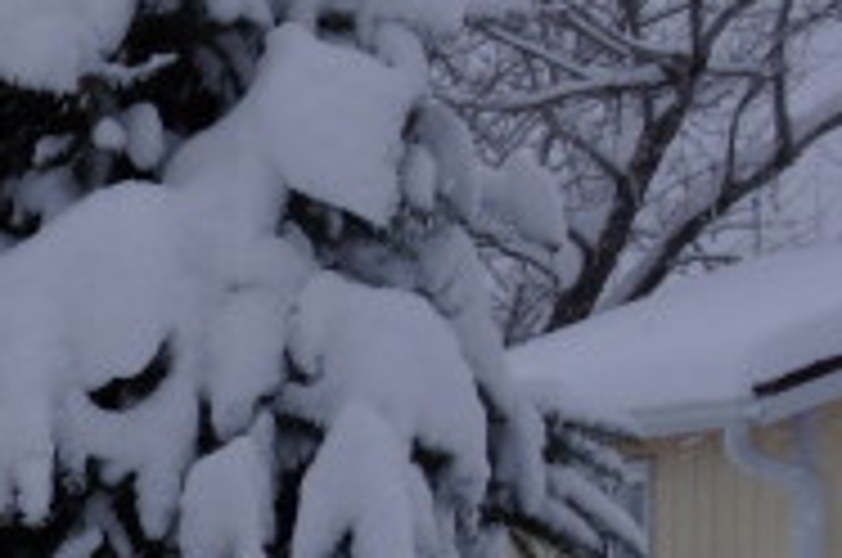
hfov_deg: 10.3
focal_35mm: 180
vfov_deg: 7.5
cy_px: 738
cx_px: -1022
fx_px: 4203
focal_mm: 20
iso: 100
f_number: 11
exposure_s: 1/100
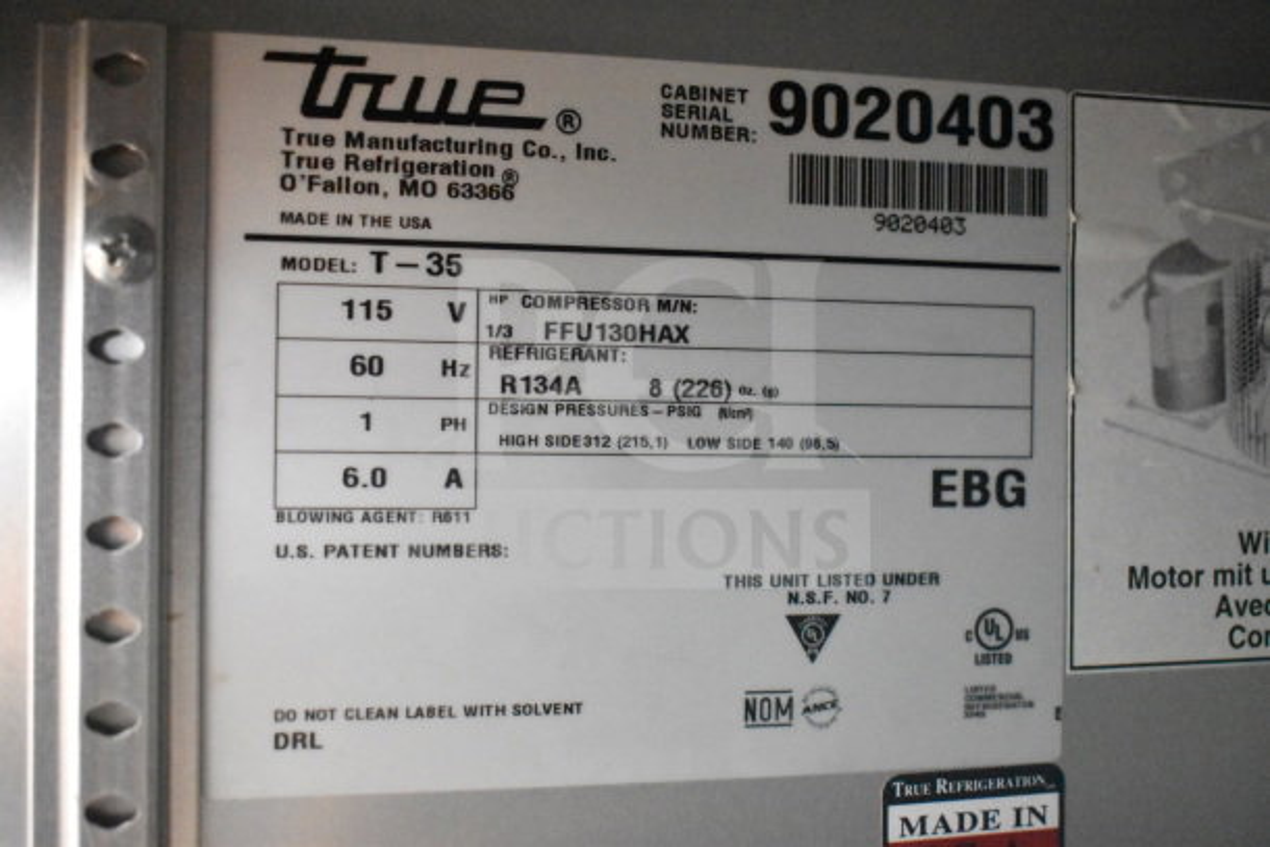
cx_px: 635
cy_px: 424
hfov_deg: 46.4
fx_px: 1482
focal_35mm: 42
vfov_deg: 31.9
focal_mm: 28
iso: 16000
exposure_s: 1/50
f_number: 4.2
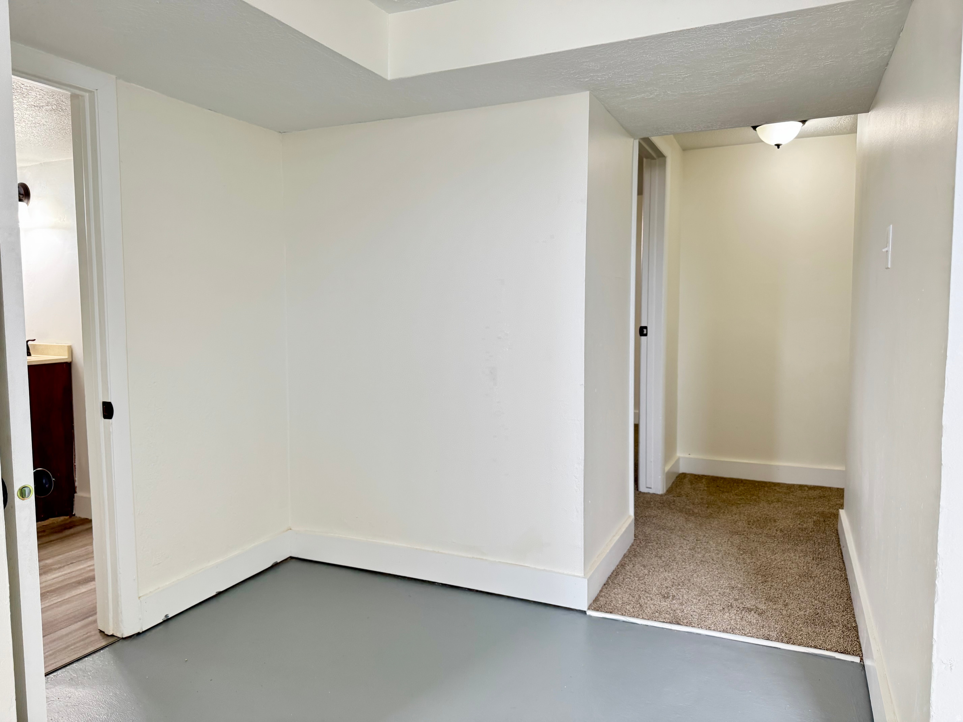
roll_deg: -0.6
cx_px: 482
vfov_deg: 56.8
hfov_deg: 71.6
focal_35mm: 24
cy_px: 361
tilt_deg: -5.2
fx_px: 668
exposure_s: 1/60
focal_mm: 6.76
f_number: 1.78
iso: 200
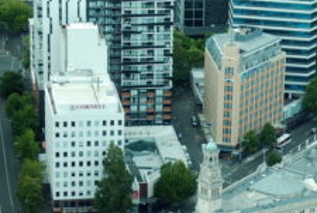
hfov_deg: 11.1
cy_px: 162
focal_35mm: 183
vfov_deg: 7.5
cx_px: 327
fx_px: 1616
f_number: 8
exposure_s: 1/250
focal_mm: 55
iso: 400
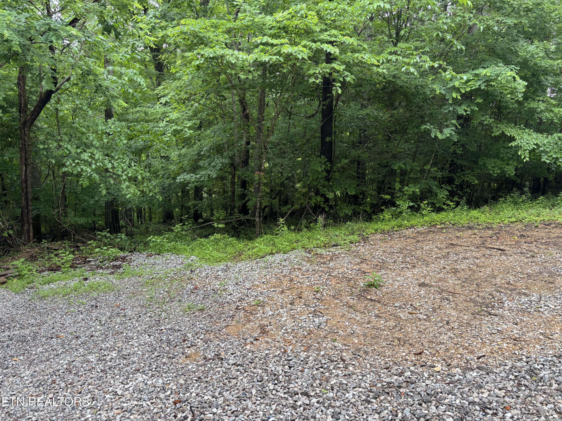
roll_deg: -1.4
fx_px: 422
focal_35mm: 26
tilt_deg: -9.5
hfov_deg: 67.3
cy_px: 210
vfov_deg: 53.1
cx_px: 281
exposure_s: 1/238
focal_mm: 5.96
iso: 40
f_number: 1.6
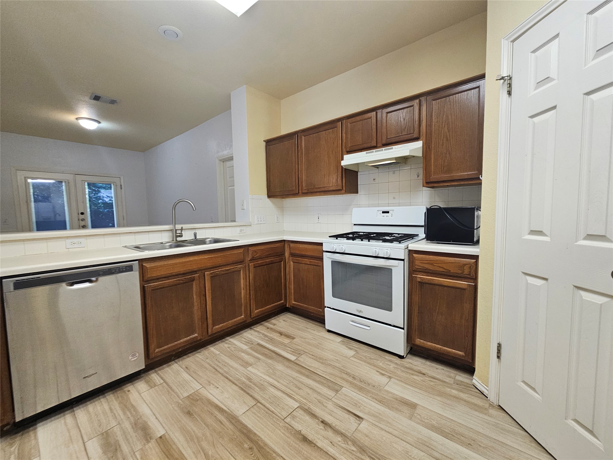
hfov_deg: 106.2
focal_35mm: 13
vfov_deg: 89.9
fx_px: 230
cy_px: 230
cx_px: 306
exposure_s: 1/60
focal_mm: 2.2
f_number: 2.2
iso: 100
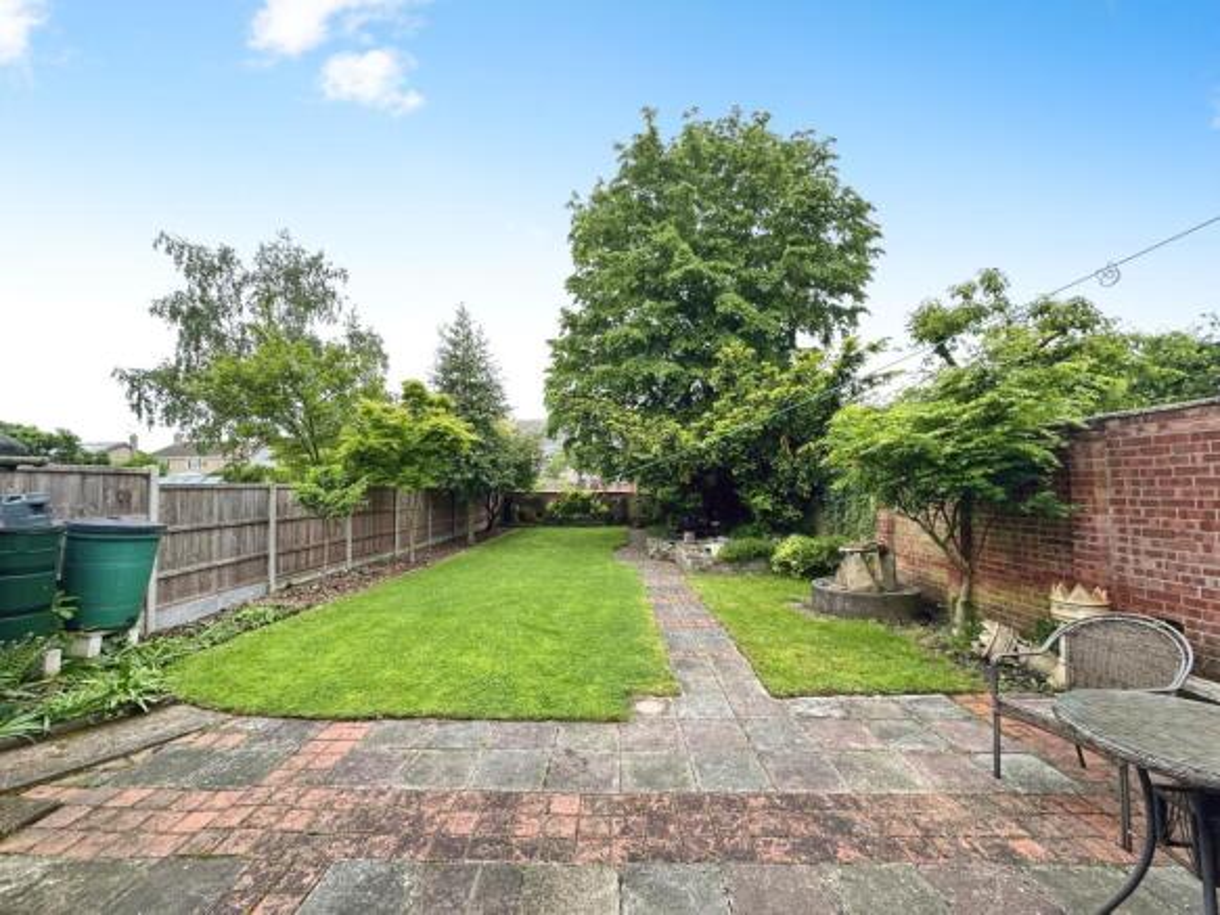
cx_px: 610
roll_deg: +0.4
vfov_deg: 85.7
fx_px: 493
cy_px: 458
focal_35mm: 14
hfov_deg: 102.1
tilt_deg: +2.5
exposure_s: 1/99
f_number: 2.2
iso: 50
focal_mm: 2.22
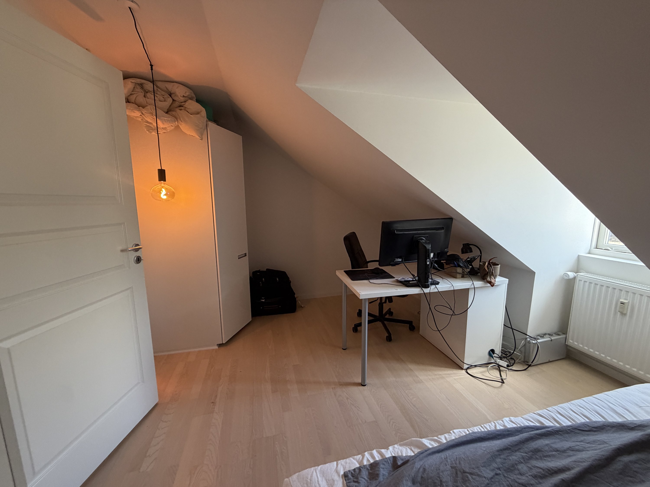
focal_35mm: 14
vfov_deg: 85.7
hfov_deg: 102.1
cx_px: 325
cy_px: 244
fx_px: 263
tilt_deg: -7.9
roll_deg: +0.2
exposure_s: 1/121
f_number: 2.2
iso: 320
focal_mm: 2.22
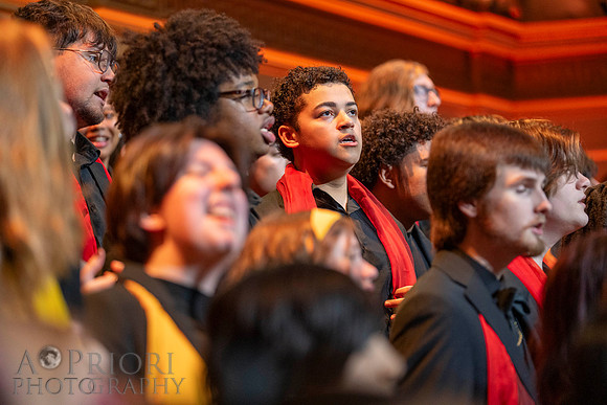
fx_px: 2260
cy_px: 202
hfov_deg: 15.3
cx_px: 304
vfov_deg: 10.2
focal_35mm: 134
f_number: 2.8
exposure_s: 1/250
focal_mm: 134
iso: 4000
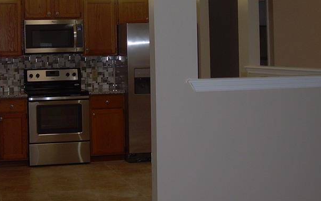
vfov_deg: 19.0
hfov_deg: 30.0
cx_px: 112
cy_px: 50
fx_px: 595
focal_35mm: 68
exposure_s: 1/60
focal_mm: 6.3
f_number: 2.8
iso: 50
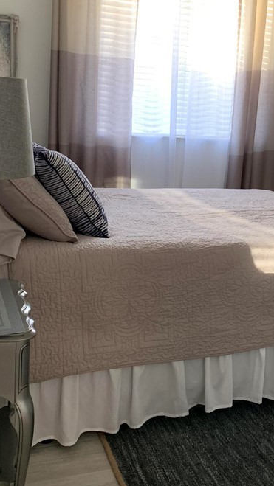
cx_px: 199
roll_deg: -3.8
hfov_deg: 26.8
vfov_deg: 46.3
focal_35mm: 44
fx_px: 568
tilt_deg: -9.6
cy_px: 218
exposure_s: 1/60
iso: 160
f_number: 1.8
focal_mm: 4.25
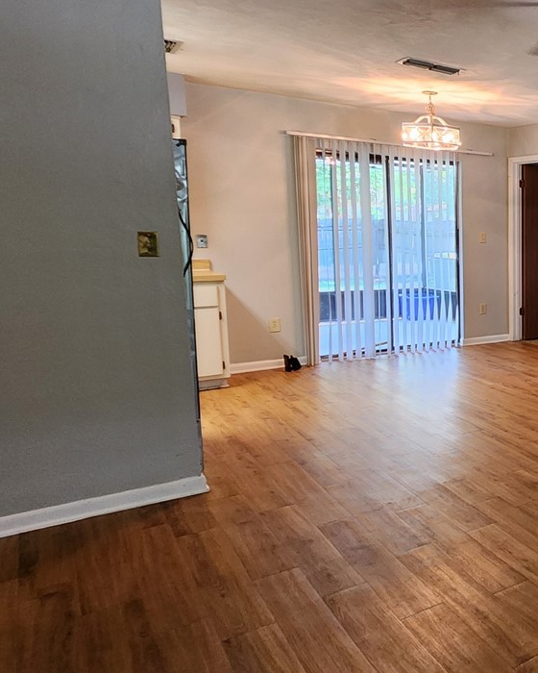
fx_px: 577
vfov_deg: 60.3
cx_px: 677
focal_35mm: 29
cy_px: 301
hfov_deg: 36.0
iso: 320
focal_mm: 2.2
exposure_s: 1/40
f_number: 2.2
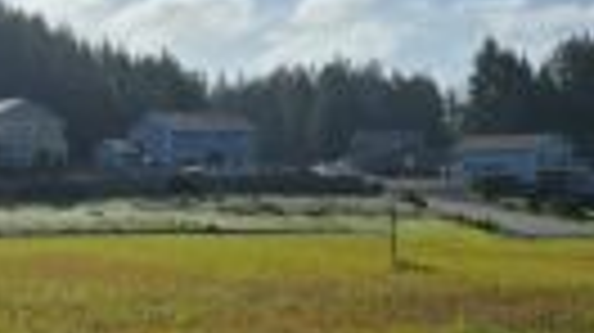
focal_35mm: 76
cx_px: -148
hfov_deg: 24.8
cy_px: 194
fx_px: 1196
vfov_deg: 15.8
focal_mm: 6.3
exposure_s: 1/3809
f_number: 1.7
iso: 12
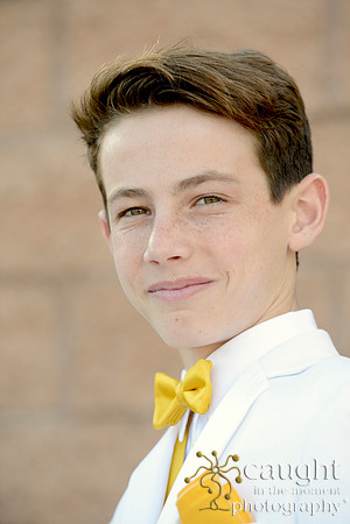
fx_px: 2333
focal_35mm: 160
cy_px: 262
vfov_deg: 12.8
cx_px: 175
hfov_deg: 8.6
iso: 250
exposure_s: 1/320
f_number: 4
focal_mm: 160
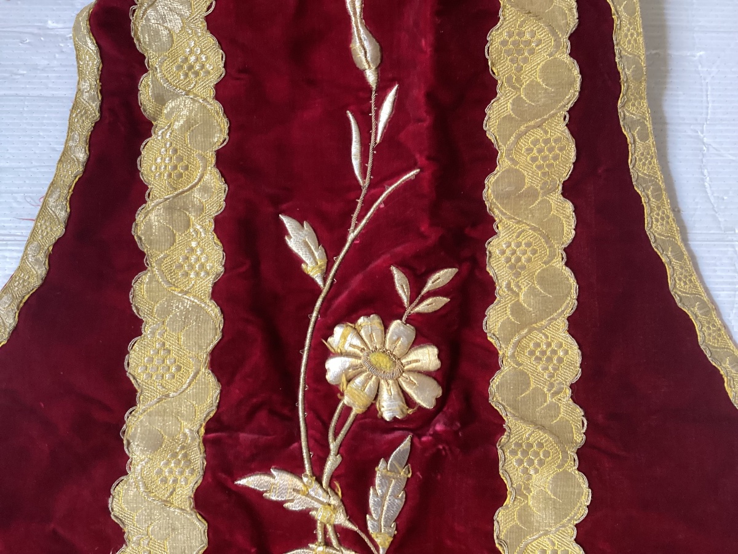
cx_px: 369
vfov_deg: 45.4
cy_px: 277
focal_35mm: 31
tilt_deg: -84.3
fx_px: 661
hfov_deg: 58.4
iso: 250
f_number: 2.4
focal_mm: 3.3
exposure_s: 1/40
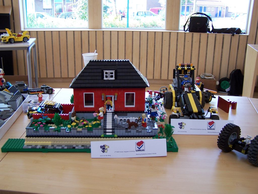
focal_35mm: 38
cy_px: 97
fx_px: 283
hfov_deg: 49.0
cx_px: 129
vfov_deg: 37.7
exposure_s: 1/30
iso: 80
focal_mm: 6.3
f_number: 2.8
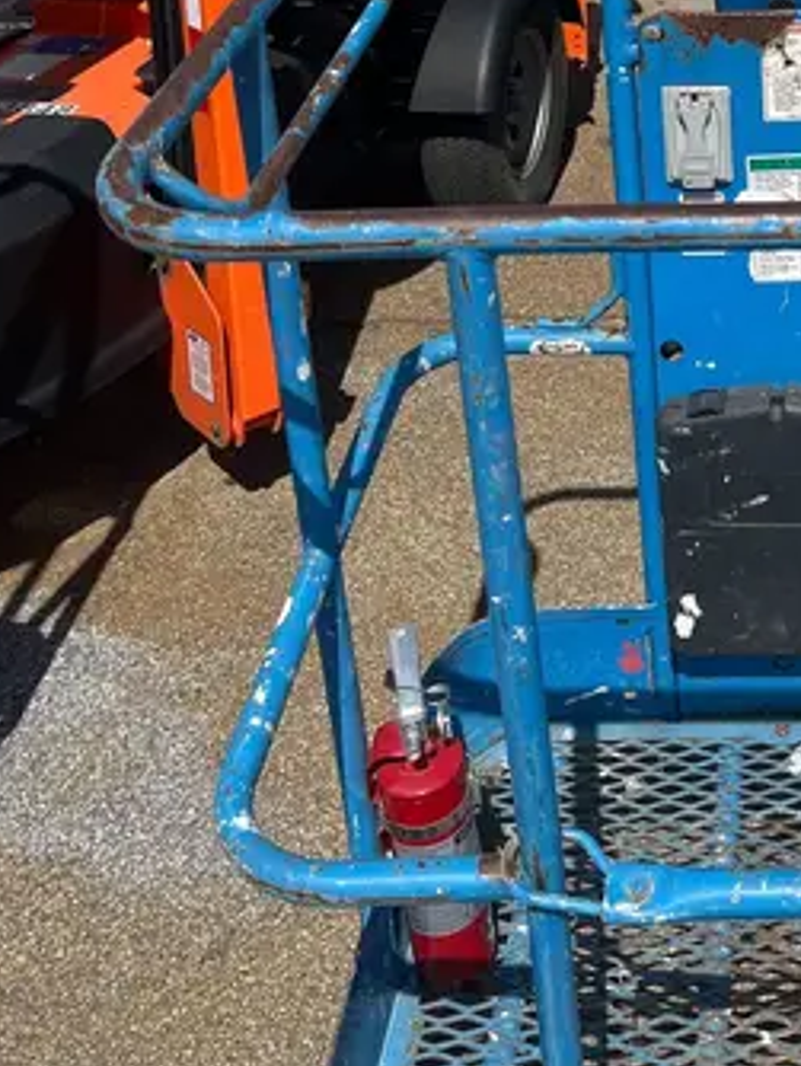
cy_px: -72
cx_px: 830
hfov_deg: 24.3
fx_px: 1756
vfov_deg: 30.6
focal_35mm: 57
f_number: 1.6
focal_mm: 5.1
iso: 50
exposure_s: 1/4854
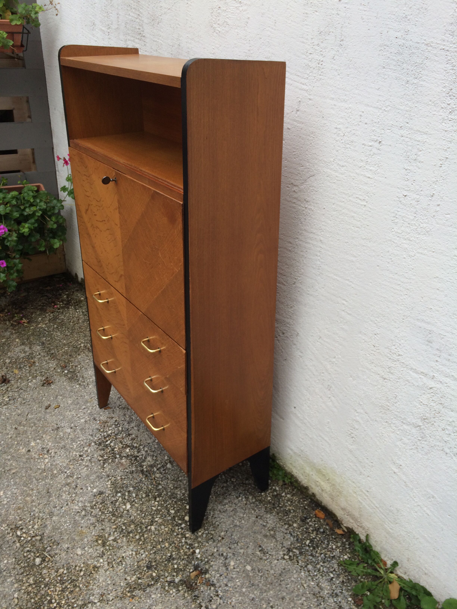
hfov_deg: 48.2
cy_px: 304
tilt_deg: -27.3
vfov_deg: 61.7
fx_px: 510
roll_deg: -1.7
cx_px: 228
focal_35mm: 29
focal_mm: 4.15
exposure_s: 1/182
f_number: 2.2
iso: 32
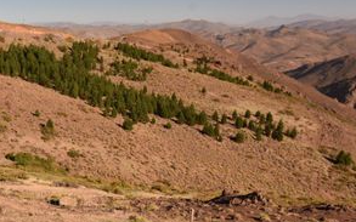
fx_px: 466
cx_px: 74
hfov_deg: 40.2
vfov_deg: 26.3
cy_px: 183
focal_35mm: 48
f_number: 8
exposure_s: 1/320
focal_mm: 18
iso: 250
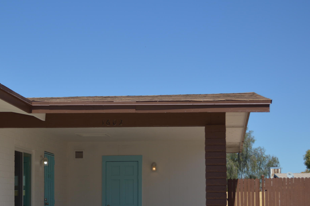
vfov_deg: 17.3
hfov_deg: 25.8
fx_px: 671
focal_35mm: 78
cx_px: 92
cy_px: 158
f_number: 4.8
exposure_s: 1/1000
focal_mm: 32
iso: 100
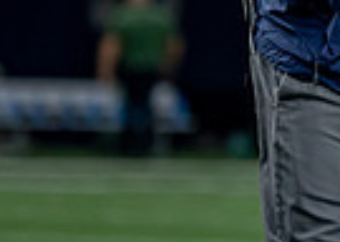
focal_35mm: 720
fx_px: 6942
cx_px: 592
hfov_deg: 2.8
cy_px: -151
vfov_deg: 2.0
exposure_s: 1/1000
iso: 1600
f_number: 2.8
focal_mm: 131
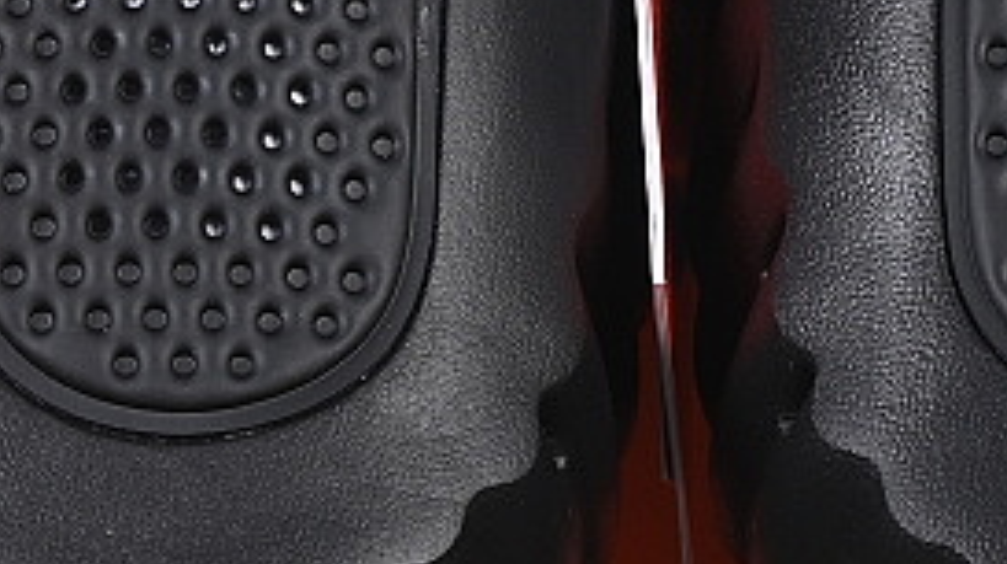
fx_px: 8297
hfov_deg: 6.9
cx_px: 690
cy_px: -52
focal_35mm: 311
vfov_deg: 3.9
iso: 160
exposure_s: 1/60
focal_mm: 50
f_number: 6.3
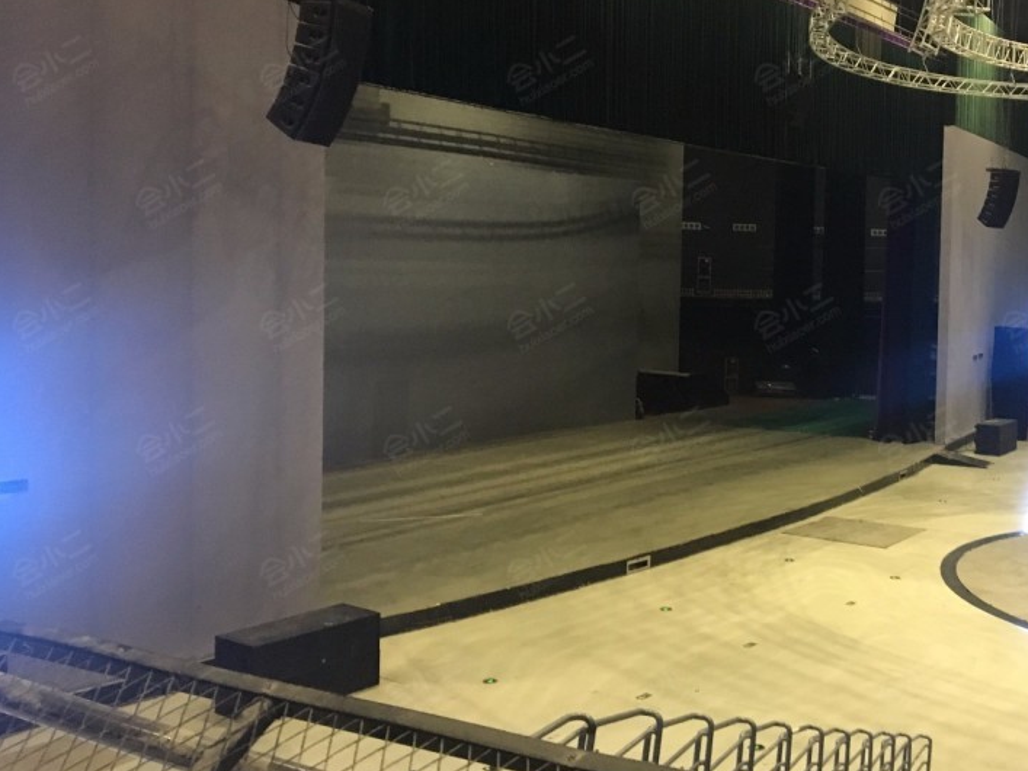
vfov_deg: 34.3
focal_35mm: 42
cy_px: 320
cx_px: 739
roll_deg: -0.2
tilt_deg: -1.9
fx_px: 1247
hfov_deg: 43.7
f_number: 2.2
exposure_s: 1/25
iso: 200
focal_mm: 4.15
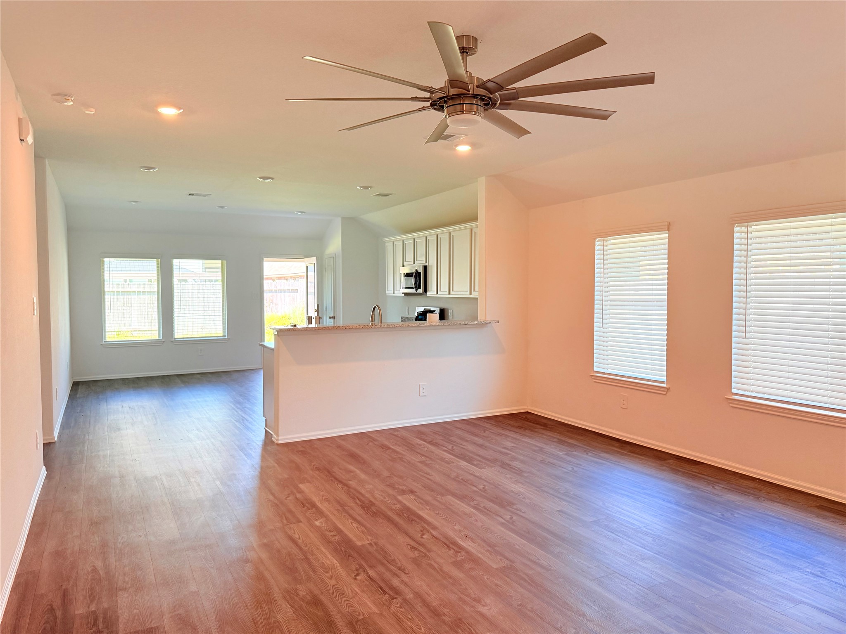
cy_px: 317
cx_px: 423
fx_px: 587
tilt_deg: -1.7
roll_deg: -0.1
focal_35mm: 24
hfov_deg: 71.6
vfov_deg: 56.8
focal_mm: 6.76
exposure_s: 1/215
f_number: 1.78
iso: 200
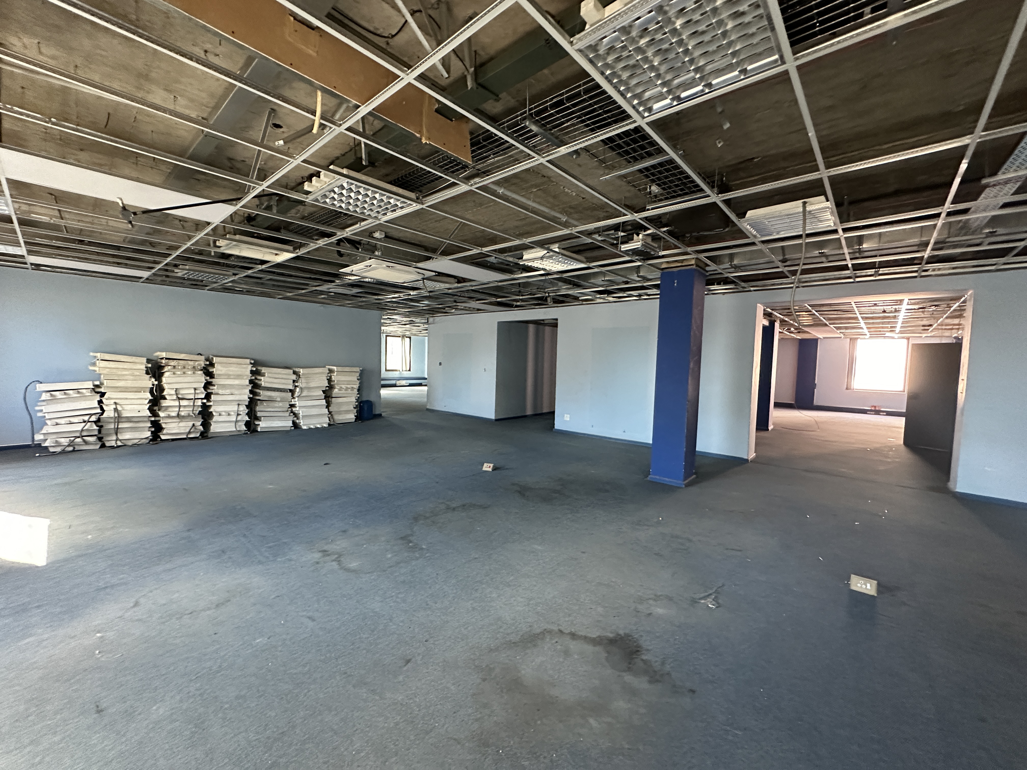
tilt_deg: -5.0
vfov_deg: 85.7
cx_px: 514
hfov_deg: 102.1
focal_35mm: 14
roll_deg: -1.8
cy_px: 385
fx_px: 415
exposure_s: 1/60
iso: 640
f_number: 2.2
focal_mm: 2.22
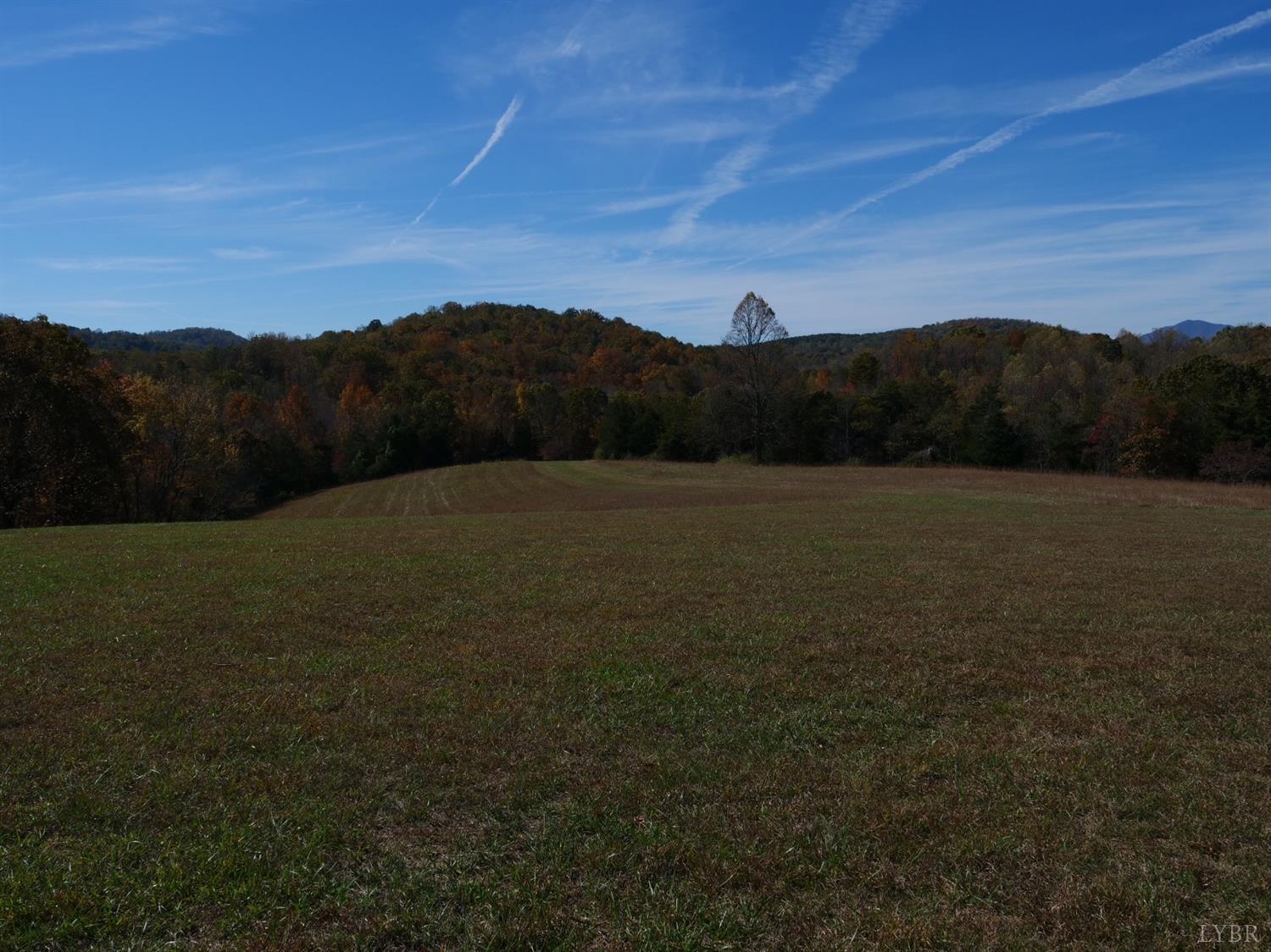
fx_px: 1175
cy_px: 476
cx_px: 636
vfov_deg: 44.1
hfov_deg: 56.8
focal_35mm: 32
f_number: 9
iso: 200
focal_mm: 16
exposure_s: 1/800
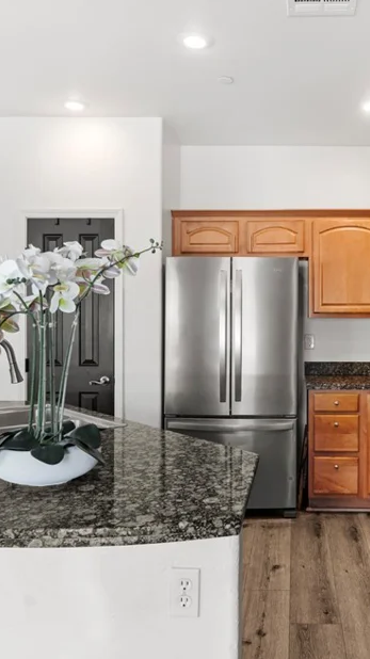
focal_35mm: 33
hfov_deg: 34.6
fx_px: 576
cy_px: 319
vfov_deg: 59.5
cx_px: 290
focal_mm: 19
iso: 400
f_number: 8
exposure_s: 1/6
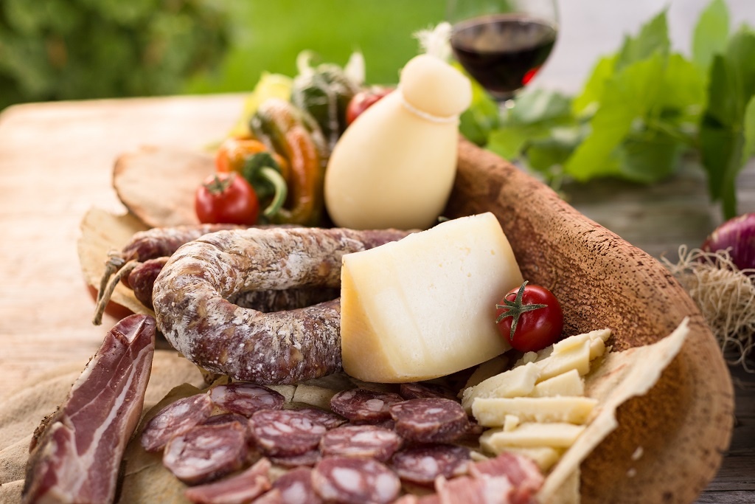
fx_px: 1049
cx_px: 378
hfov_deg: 39.6
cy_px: 252
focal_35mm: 50
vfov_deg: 27.0
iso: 100
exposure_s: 1/60
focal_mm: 50
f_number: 2.8
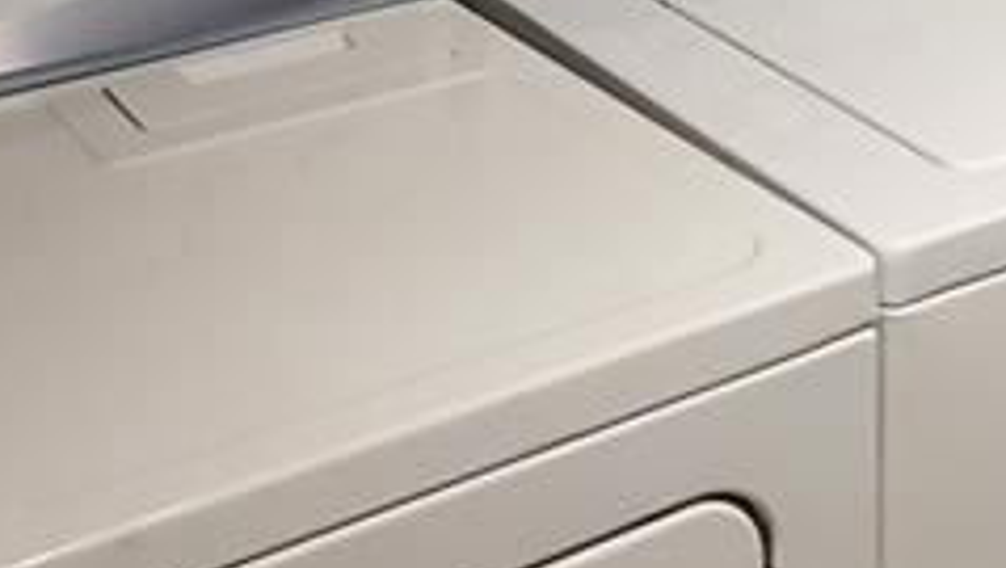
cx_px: 593
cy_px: -215
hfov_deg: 29.7
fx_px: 1896
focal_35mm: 71
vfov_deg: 16.0
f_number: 2.2
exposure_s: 1/59
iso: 250
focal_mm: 1.8
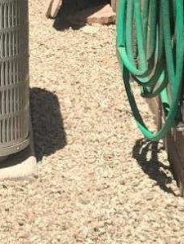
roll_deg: +1.2
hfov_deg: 7.9
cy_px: -44
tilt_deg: -9.1
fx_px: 1322
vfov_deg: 10.4
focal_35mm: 187
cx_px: 3
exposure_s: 1/2591
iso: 20
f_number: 1.8
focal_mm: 3.99
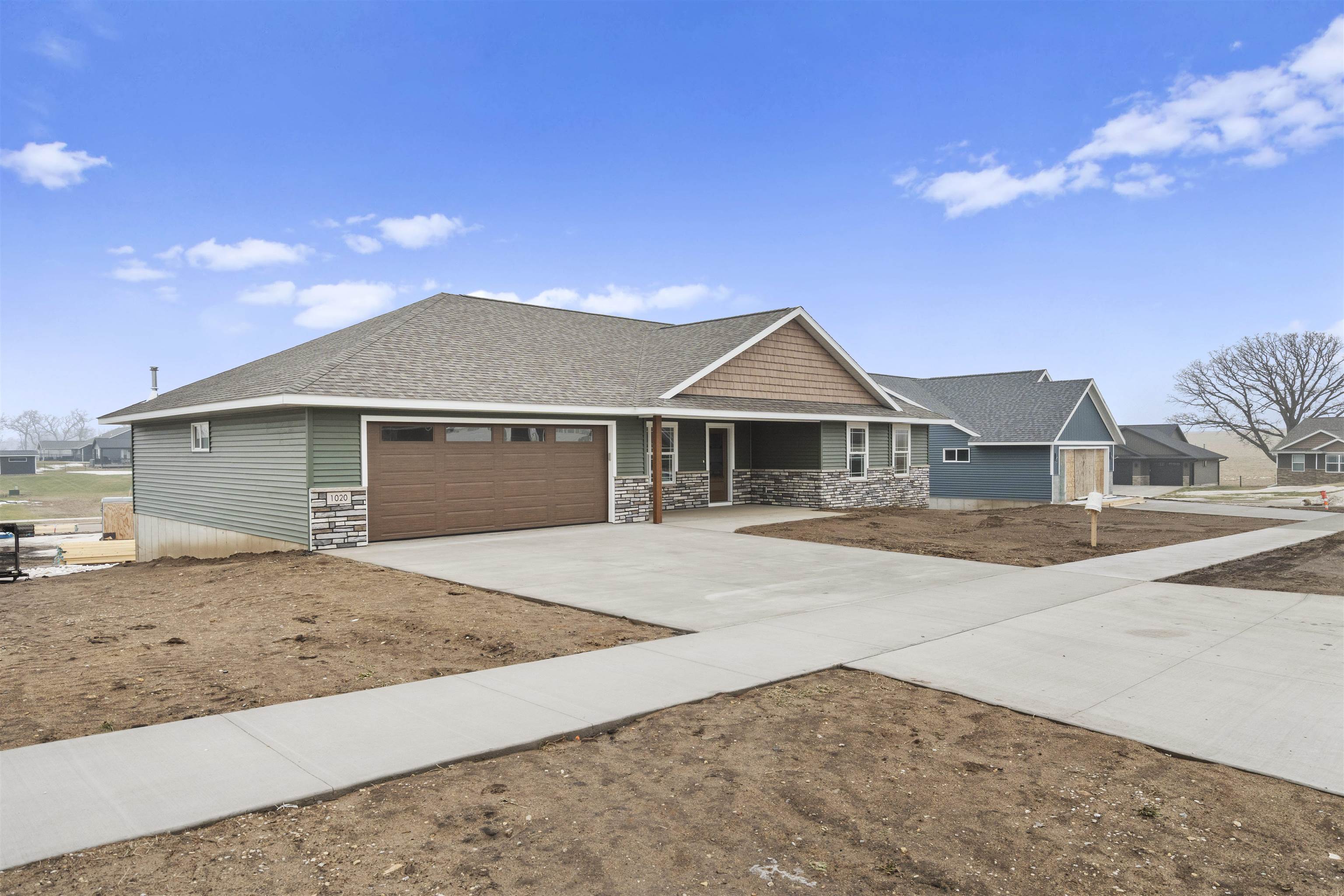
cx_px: 672
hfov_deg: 81.2
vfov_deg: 59.5
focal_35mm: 21
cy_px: 448
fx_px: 784
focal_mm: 21
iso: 800
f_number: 10
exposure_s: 1/3200
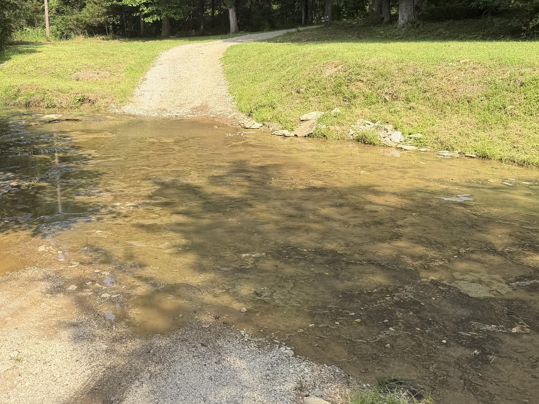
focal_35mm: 39
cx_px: 196
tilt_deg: -10.7
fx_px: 607
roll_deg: +1.6
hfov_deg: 47.3
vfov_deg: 36.6
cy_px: 155
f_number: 1.78
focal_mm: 6.76
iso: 80
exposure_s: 1/1901
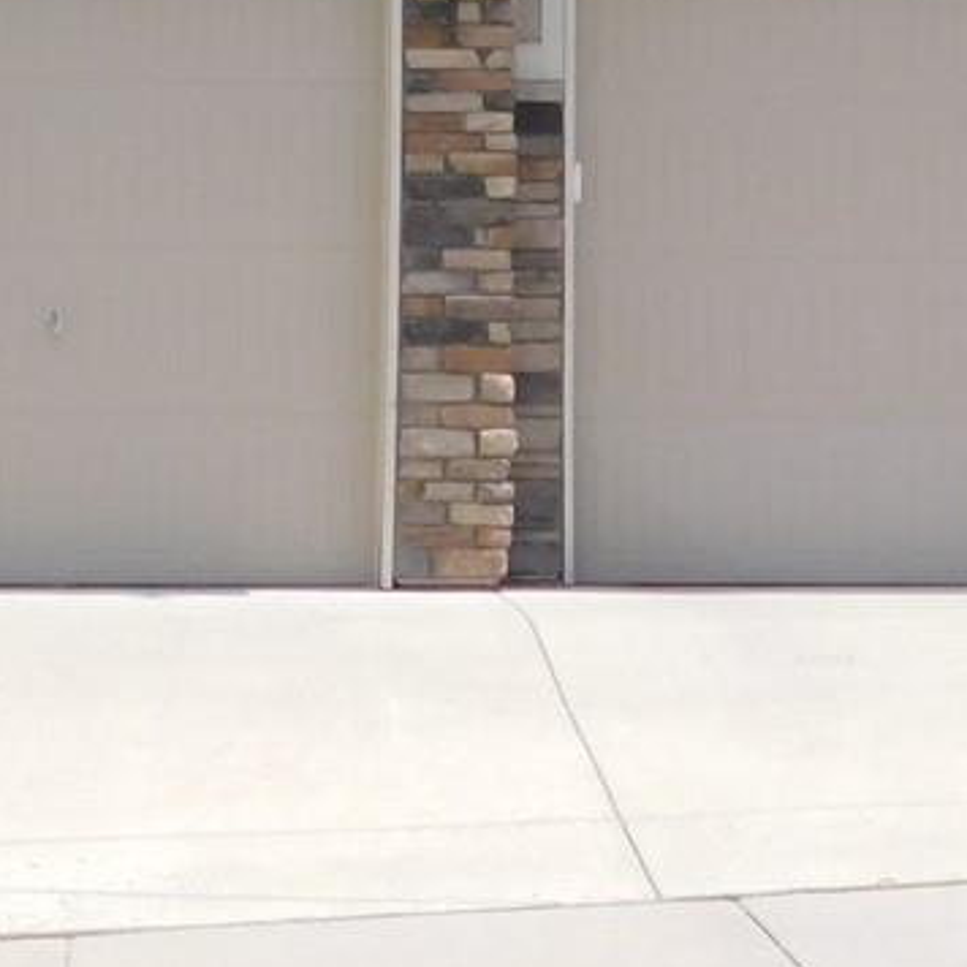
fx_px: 4520
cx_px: 554
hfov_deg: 12.2
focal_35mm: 143
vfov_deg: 11.8
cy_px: -323
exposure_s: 1/1000
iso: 125
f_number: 3.5
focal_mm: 6.3
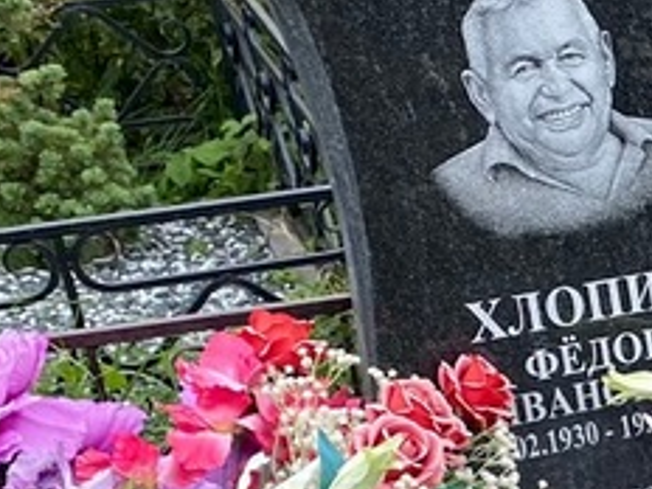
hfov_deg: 14.3
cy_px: 663
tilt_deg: -28.4
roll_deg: +1.6
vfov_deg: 12.4
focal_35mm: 115
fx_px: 2166
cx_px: 1304
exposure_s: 1/719
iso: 32
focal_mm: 4.25
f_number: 1.8
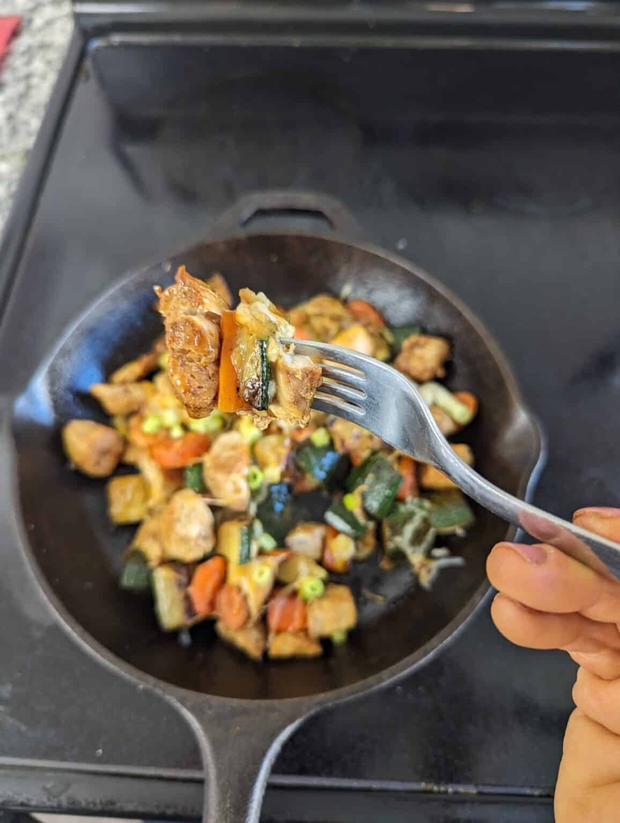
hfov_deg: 56.9
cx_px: 310
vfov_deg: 71.5
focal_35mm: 24
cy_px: 412
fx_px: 572
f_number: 1.85
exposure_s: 1/60
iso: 156
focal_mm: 6.81
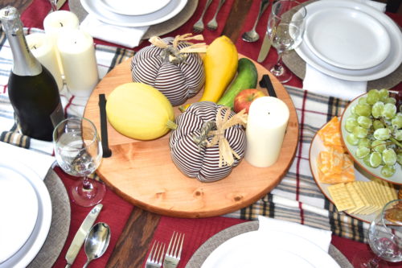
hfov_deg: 41.1
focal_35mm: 48
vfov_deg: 28.1
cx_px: 201
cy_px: 134
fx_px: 536
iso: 1600
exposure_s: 1/200
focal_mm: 32
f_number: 4.5
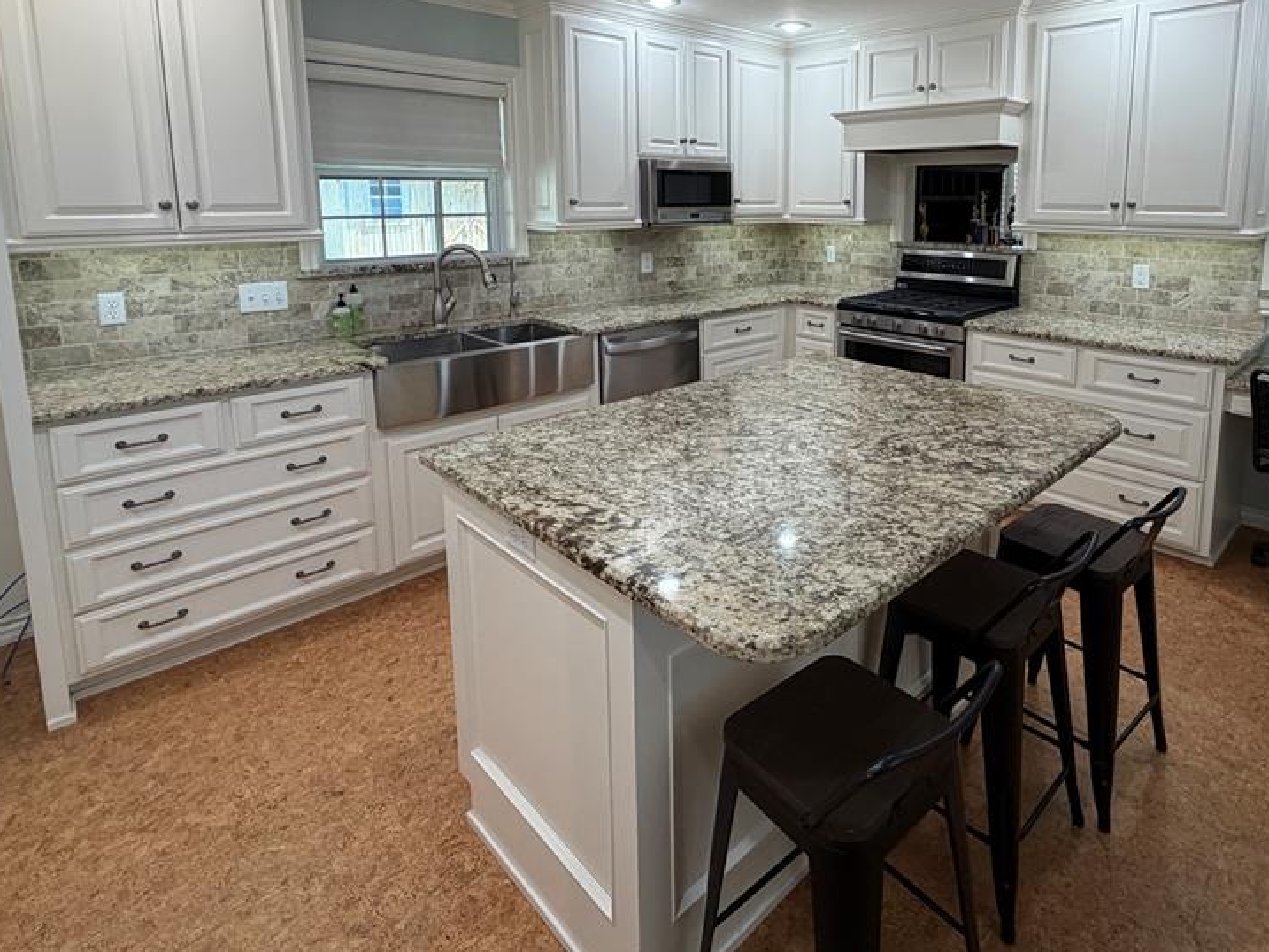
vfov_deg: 63.7
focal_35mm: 20
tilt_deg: -7.0
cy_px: 290
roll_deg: +0.6
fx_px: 733
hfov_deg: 80.7
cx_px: 768
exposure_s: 1/120
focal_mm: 2.22
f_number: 2.2
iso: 200
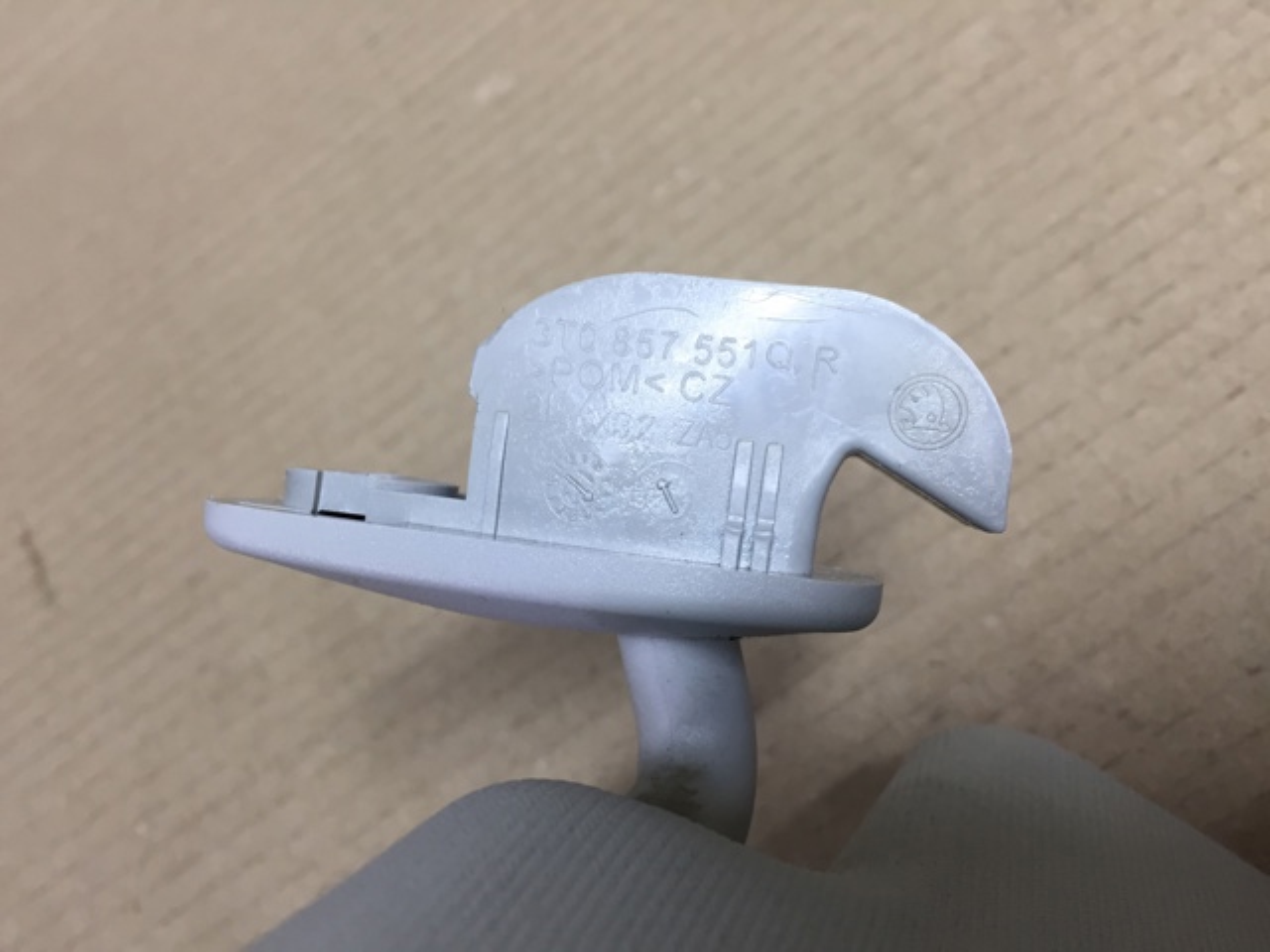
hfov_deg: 61.7
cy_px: 476
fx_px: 1064
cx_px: 635
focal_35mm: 29
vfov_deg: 48.2
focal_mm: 4.15
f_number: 2.2
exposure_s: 1/33
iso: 32
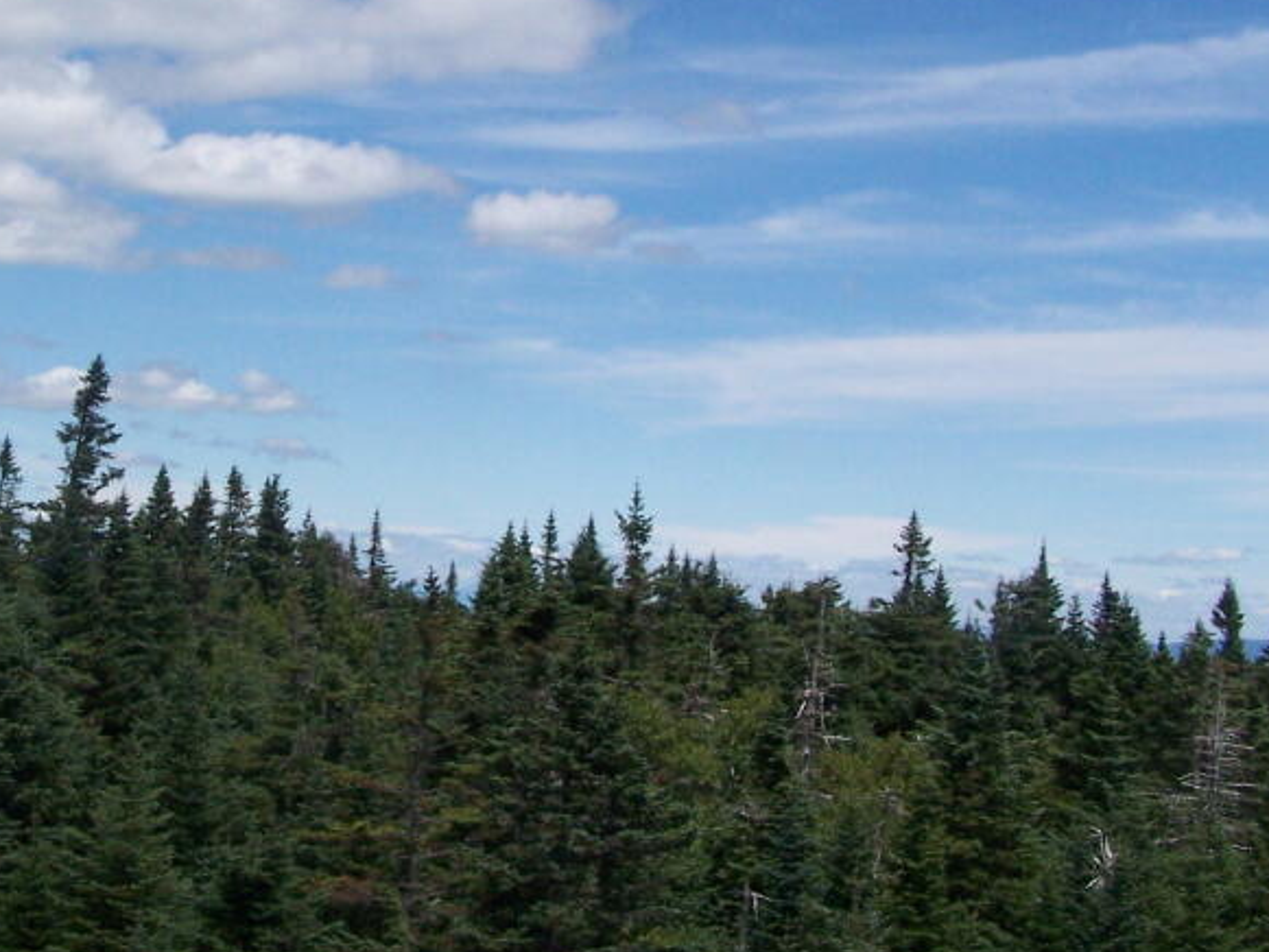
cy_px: 299
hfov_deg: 28.7
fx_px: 2457
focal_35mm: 67
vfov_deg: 21.8
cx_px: 384
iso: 200
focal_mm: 6.3
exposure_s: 1/1600
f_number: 5.6
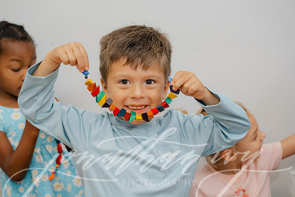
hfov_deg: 28.8
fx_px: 574
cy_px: 98
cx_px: 148
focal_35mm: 70
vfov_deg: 19.5
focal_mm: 70
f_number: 5.6
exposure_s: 1/200
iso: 2000
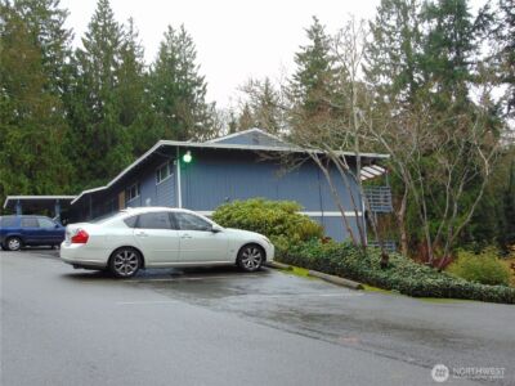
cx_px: 258
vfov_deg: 36.8
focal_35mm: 39
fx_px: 580
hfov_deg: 47.9
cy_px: 193
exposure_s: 1/40
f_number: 3.3
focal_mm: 6.9
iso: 100
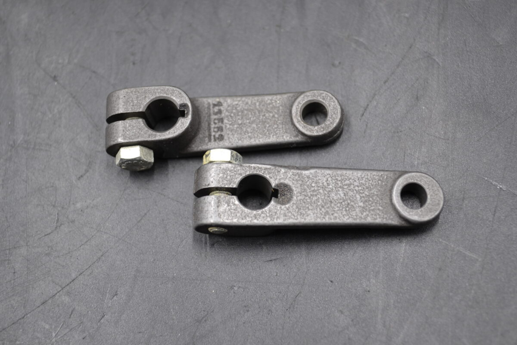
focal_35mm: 54
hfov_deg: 36.9
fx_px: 775
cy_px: 172
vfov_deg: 25.1
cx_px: 258
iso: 400
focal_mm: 36
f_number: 5
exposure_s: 1/50
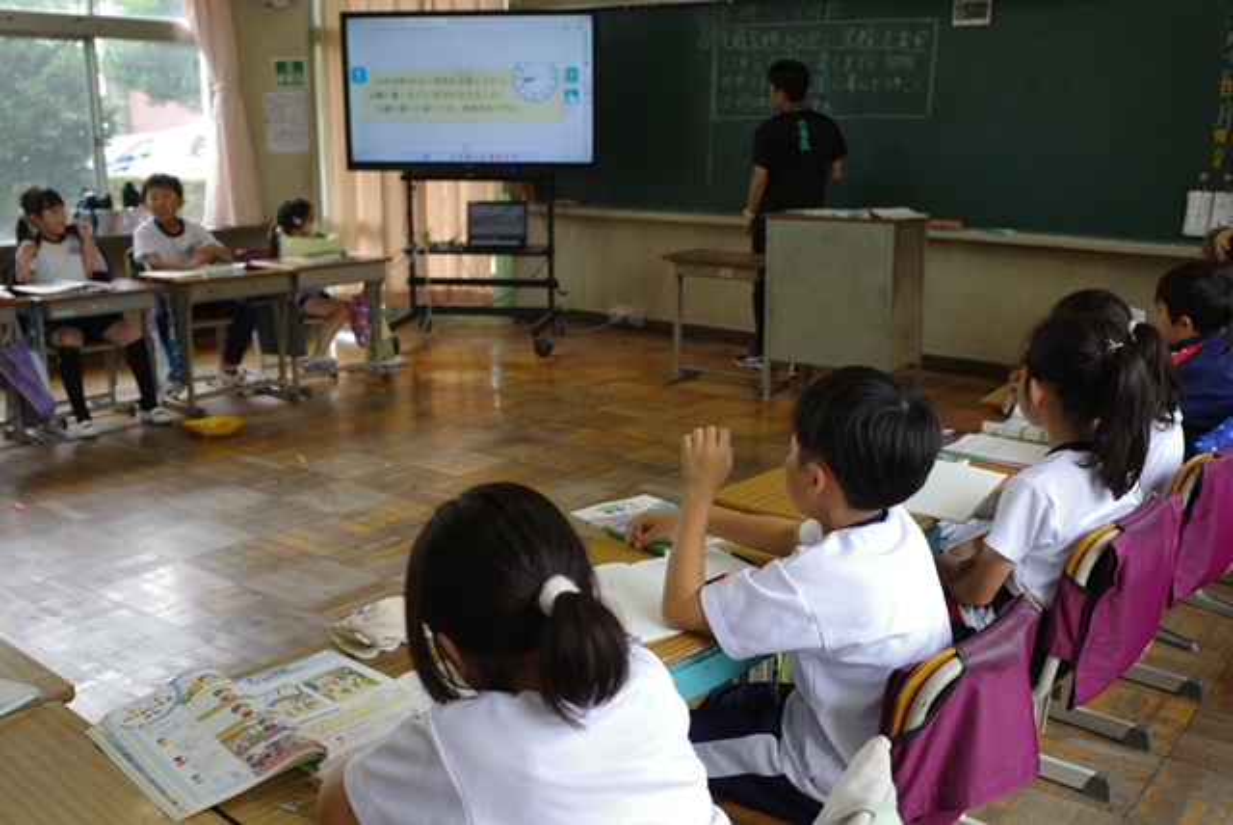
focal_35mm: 35
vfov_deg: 37.9
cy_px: 412
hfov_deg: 54.4
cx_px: 616
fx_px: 1200
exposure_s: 1/80
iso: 100
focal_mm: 18.3
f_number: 2.8
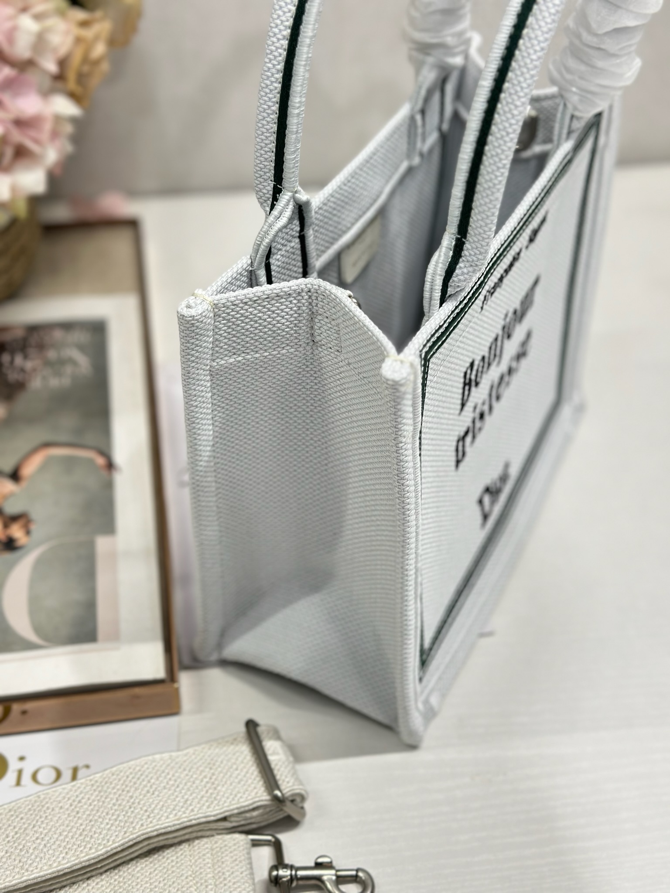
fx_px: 1239
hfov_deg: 30.3
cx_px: 335
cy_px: 446
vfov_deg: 39.7
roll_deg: -2.8
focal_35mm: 48
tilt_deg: -42.3
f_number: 1.78
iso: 80
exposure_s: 1/390
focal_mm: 6.86
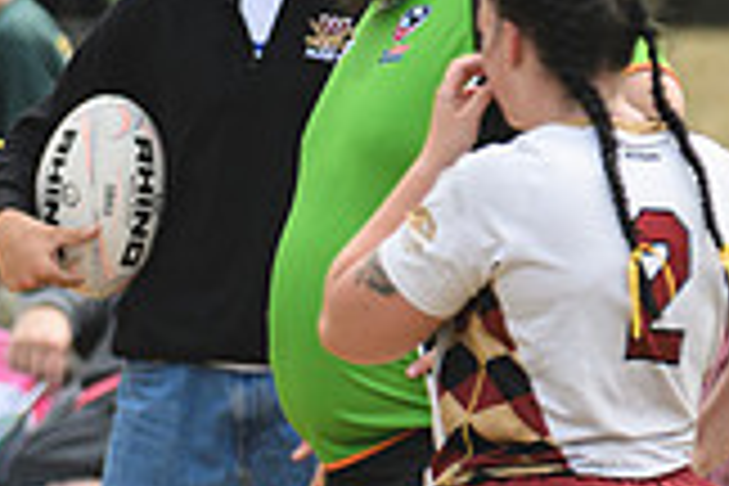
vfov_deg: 0.8
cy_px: 135
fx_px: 34706
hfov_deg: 1.2
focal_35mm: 1714
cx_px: -522
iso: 360
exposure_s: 1/1000
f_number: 5.6
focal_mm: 320
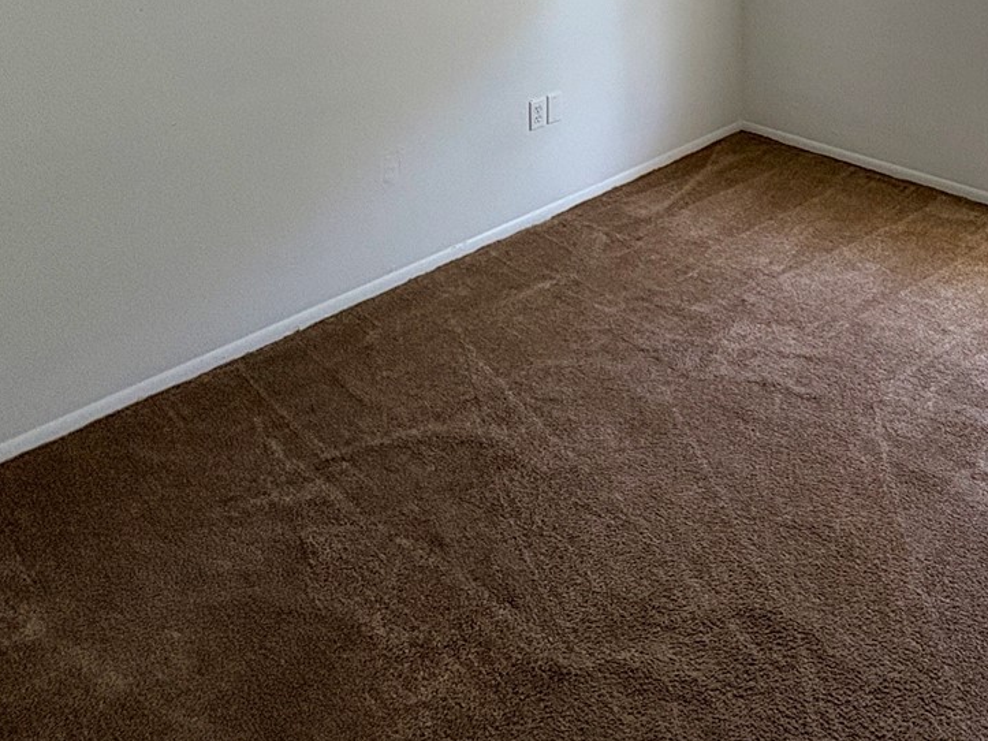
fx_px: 885
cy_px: -62
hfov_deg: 56.6
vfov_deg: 38.2
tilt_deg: -7.7
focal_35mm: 31
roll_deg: +0.0
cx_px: 690
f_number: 2.2
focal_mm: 2.22
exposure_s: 1/99
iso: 160
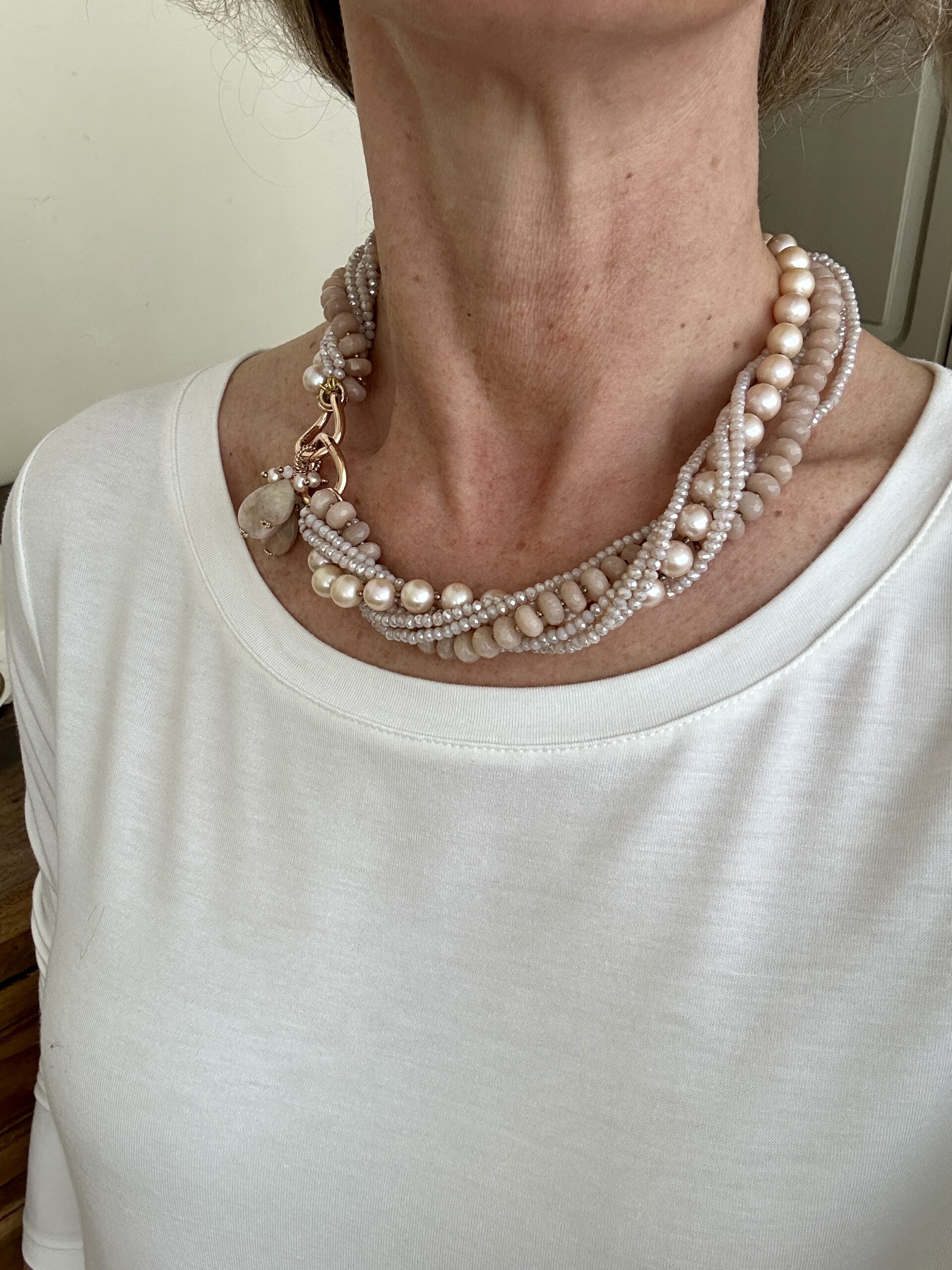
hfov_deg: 46.8
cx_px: 476
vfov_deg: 60.0
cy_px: 635
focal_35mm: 30
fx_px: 1100
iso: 64
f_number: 1.9
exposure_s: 1/121
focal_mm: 2.69
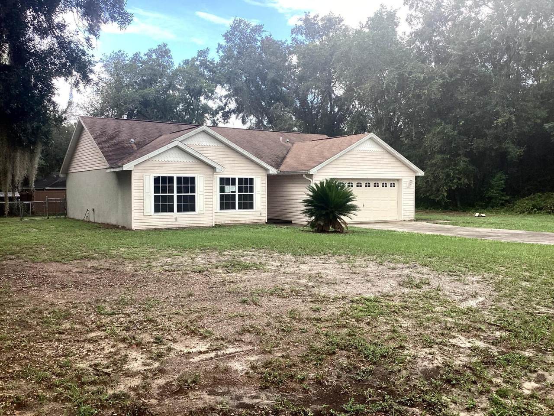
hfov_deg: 58.4
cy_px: 208
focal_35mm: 31
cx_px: 277
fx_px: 496
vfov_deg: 45.4
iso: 25
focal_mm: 3.3
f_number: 2.4
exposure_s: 1/351
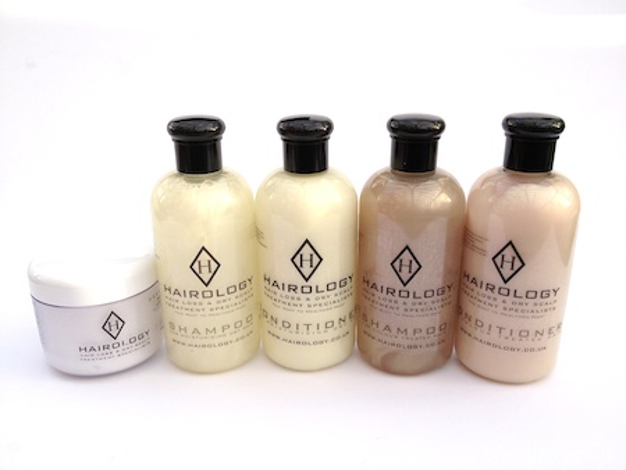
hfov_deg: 52.6
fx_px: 633
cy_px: 235
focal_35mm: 35
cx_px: 313
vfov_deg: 40.7
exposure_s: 1/292
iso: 50
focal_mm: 4.28
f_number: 2.4
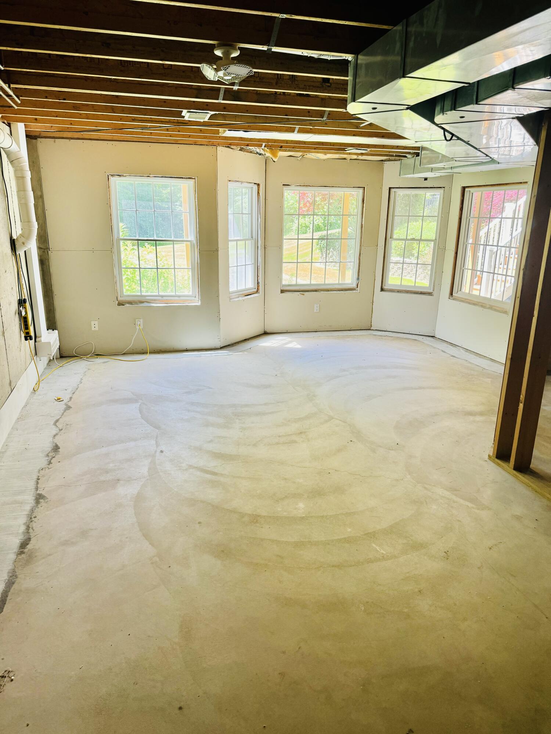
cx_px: 276
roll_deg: -1.1
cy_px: 367
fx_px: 509
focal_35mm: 24
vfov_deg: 71.6
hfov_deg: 56.8
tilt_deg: -17.1
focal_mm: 6.76
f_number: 1.78
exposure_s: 1/120
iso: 160
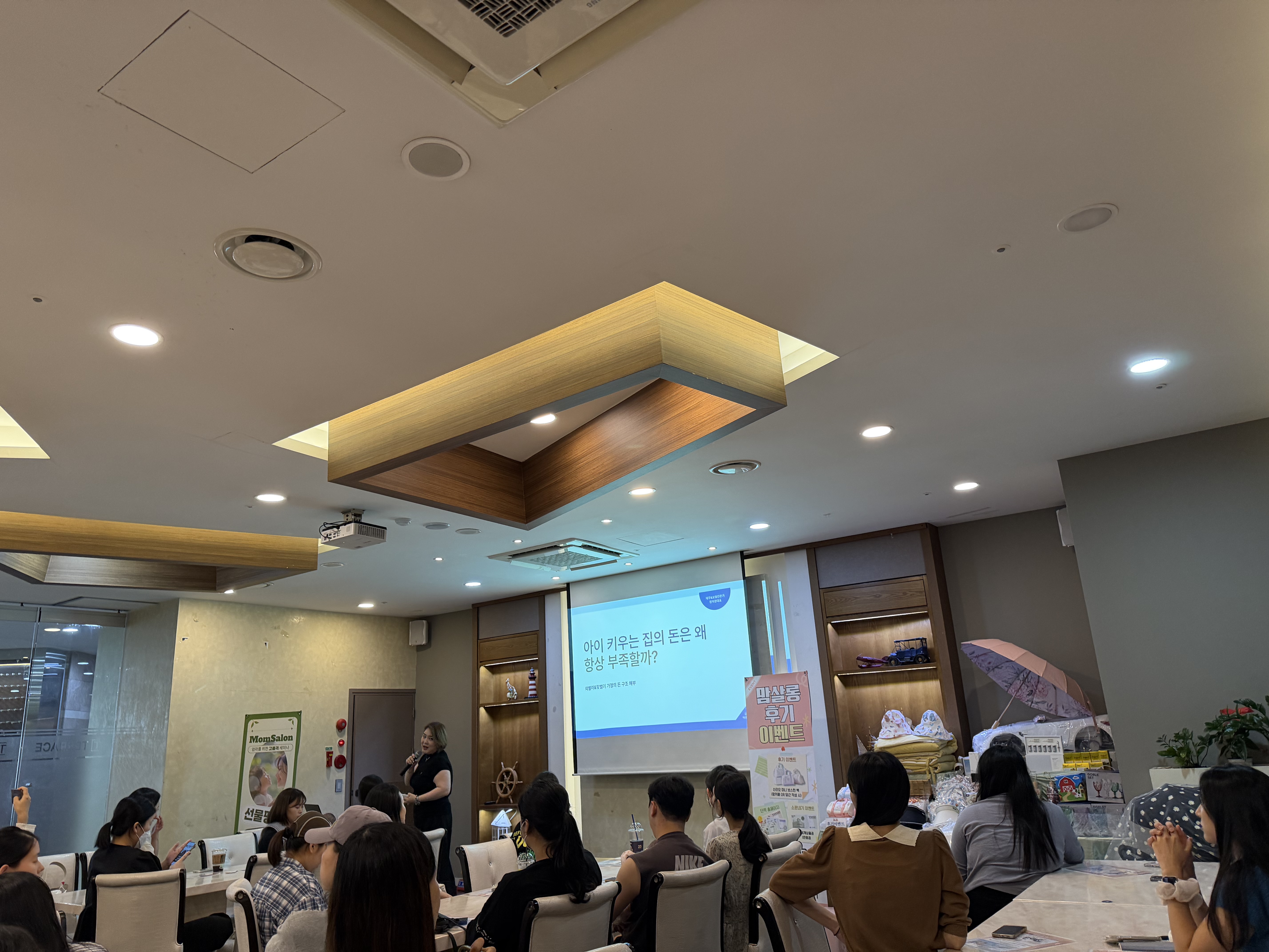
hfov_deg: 71.6
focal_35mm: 24
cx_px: 634
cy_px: 476
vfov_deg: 56.8
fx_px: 880
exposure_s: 1/120
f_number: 1.78
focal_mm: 6.76
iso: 320
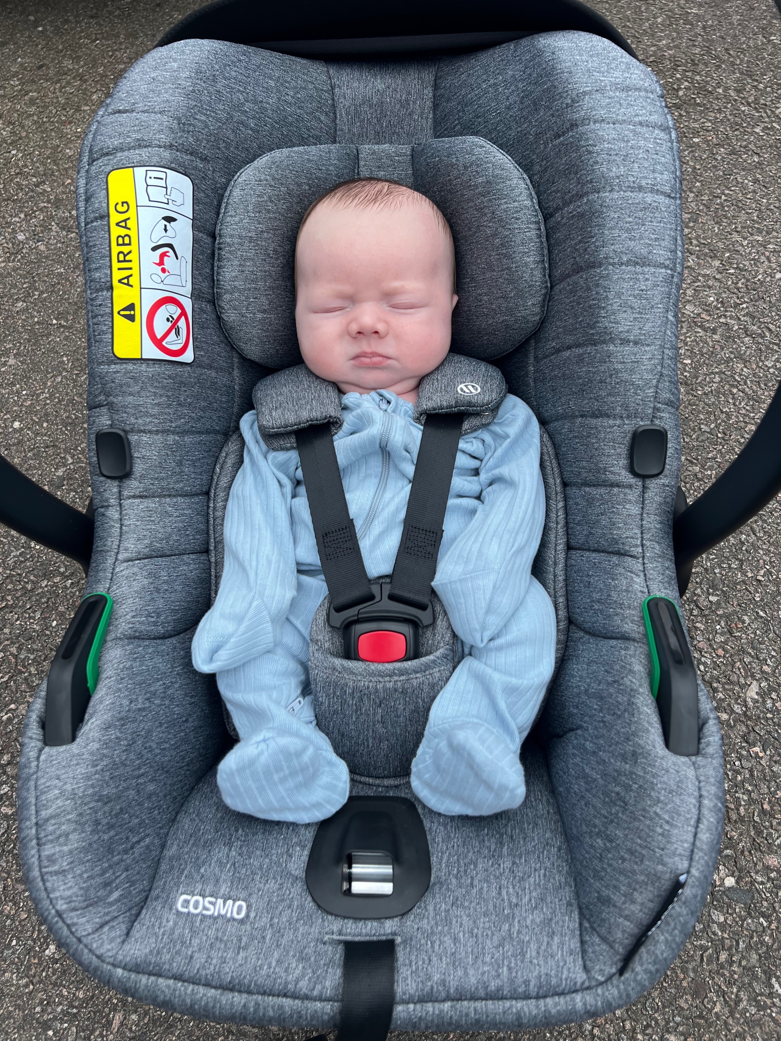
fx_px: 782
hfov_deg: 53.1
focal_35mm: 26
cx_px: 390
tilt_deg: -54.1
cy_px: 520
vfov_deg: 67.3
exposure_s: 1/1838
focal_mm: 5.7
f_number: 1.5
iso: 50
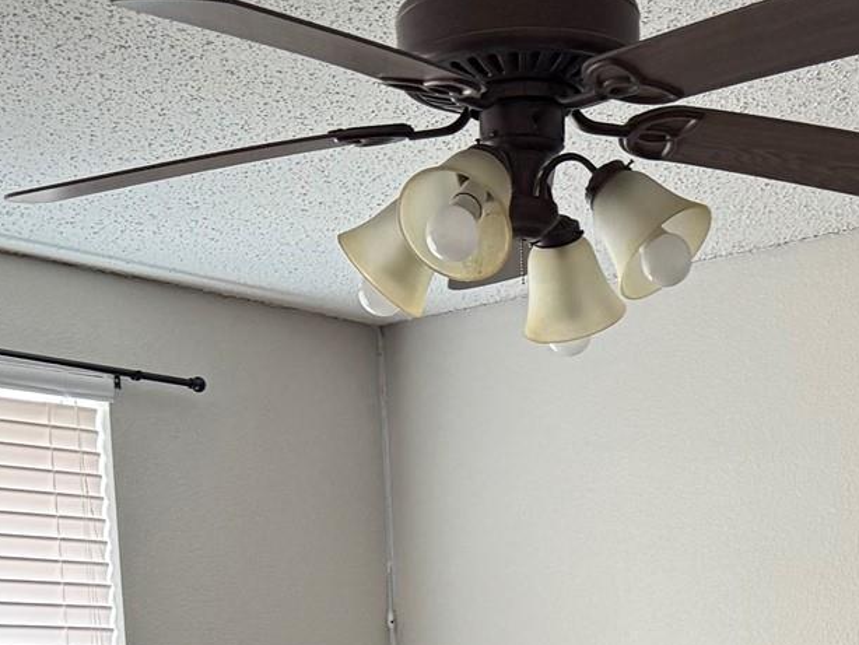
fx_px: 1986
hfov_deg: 24.3
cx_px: 572
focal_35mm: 80
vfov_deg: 16.4
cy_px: 1045
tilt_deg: -8.7
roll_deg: +2.7
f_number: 1.78
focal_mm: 6.76
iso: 200
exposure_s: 1/60
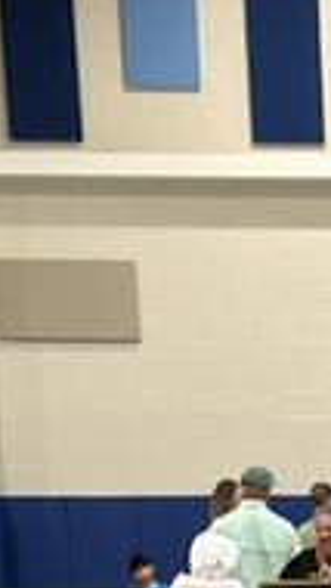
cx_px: 588
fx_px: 2385
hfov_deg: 7.7
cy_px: 1405
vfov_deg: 11.6
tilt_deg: -18.6
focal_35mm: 153
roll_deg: +0.0
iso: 100
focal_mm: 5.1
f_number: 1.6
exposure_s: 1/120
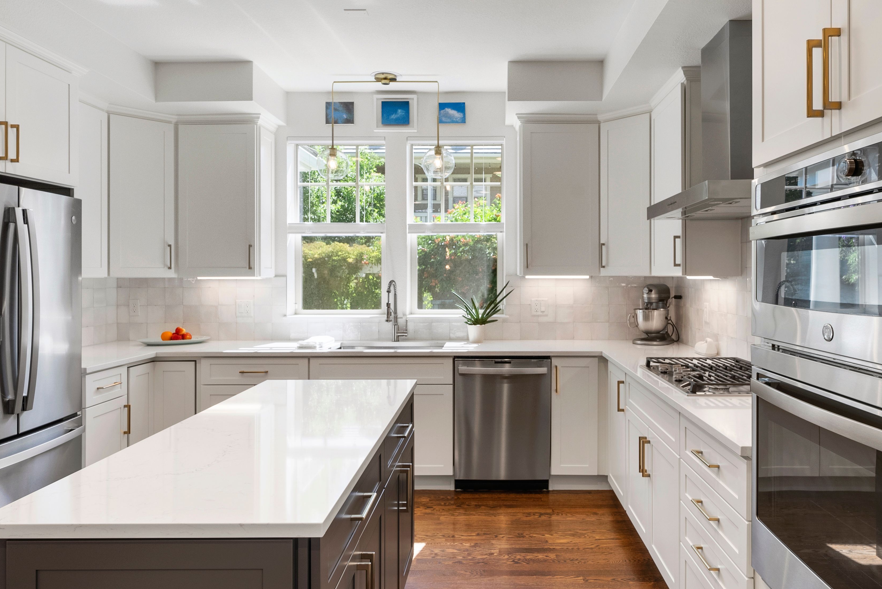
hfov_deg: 75.8
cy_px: 274
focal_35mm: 23
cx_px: 493
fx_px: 564
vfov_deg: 55.1
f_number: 8
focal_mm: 18
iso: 400
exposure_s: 1/8
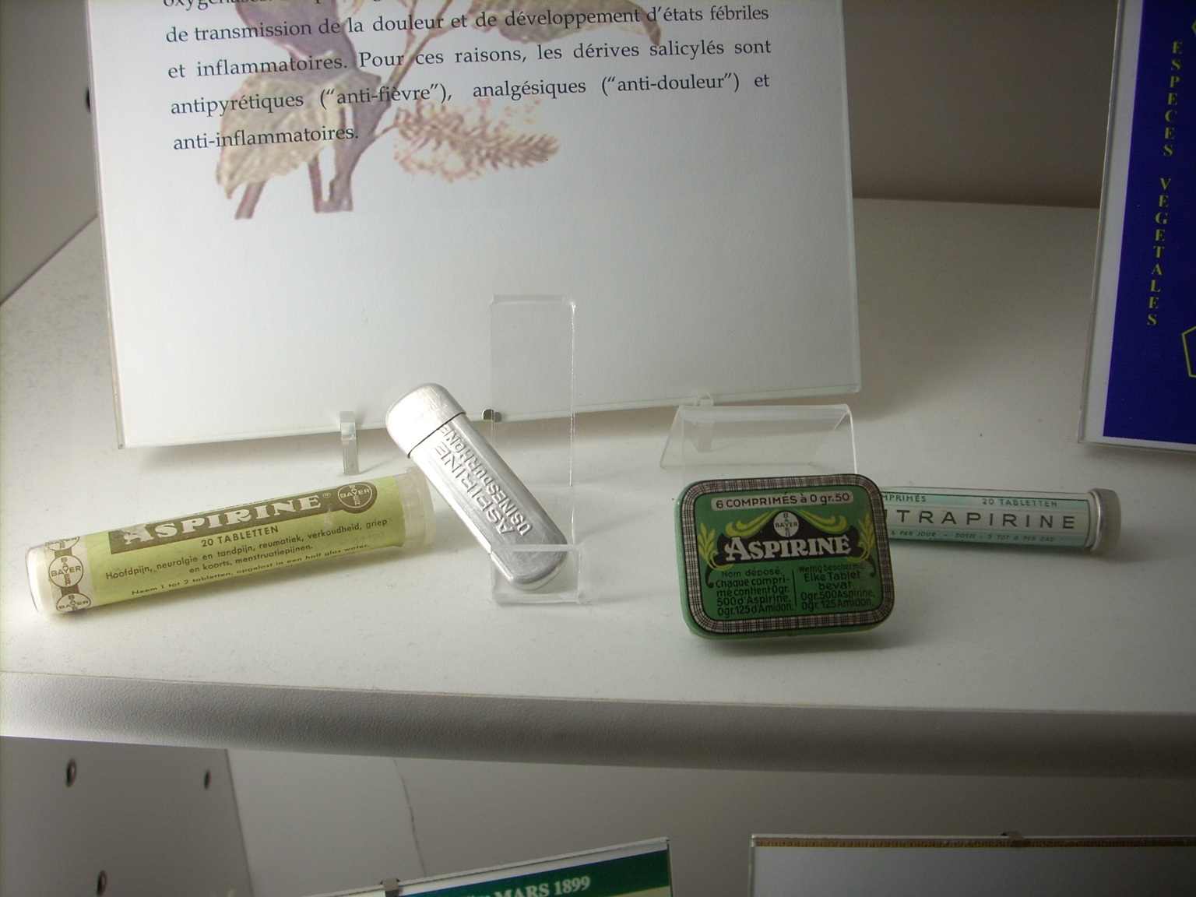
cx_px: 598
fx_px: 1278
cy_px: 448
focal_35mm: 37
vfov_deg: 38.7
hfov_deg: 50.1
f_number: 2.8
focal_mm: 6.2
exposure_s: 1/77.8
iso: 64
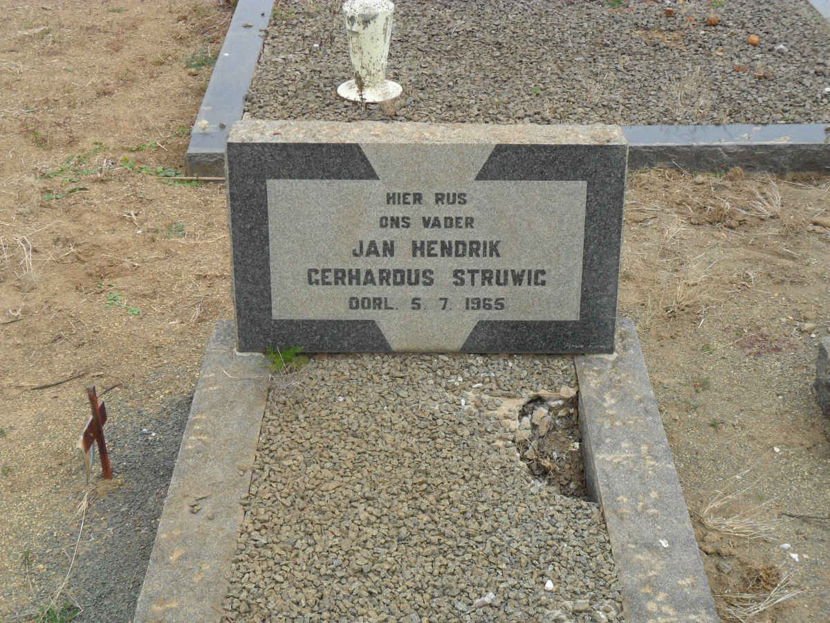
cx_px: 415
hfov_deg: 36.8
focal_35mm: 52
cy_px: 312
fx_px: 1247
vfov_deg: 28.0
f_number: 5
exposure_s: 1/180
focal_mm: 9.3
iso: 100
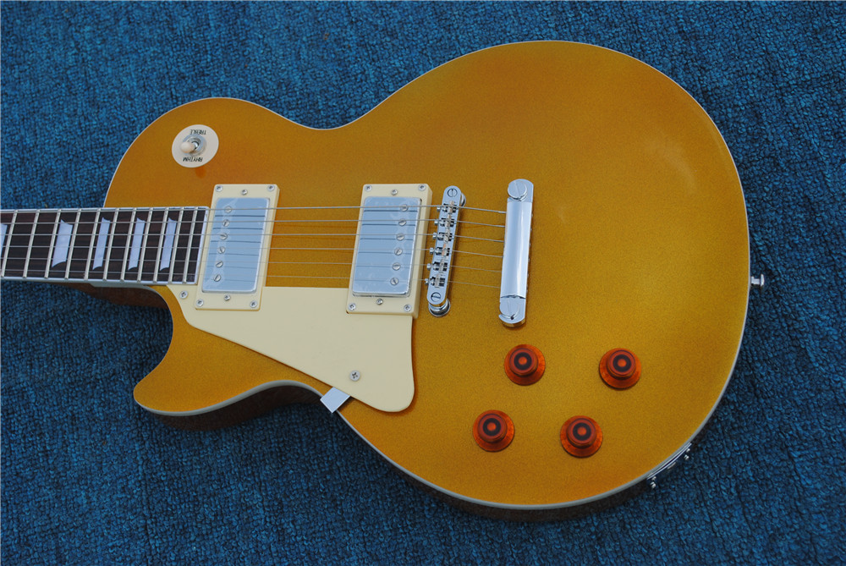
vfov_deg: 25.1
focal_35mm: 54
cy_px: 283
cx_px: 423
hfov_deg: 36.8
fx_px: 1270
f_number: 7.1
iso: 100
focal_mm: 36
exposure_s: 1/160
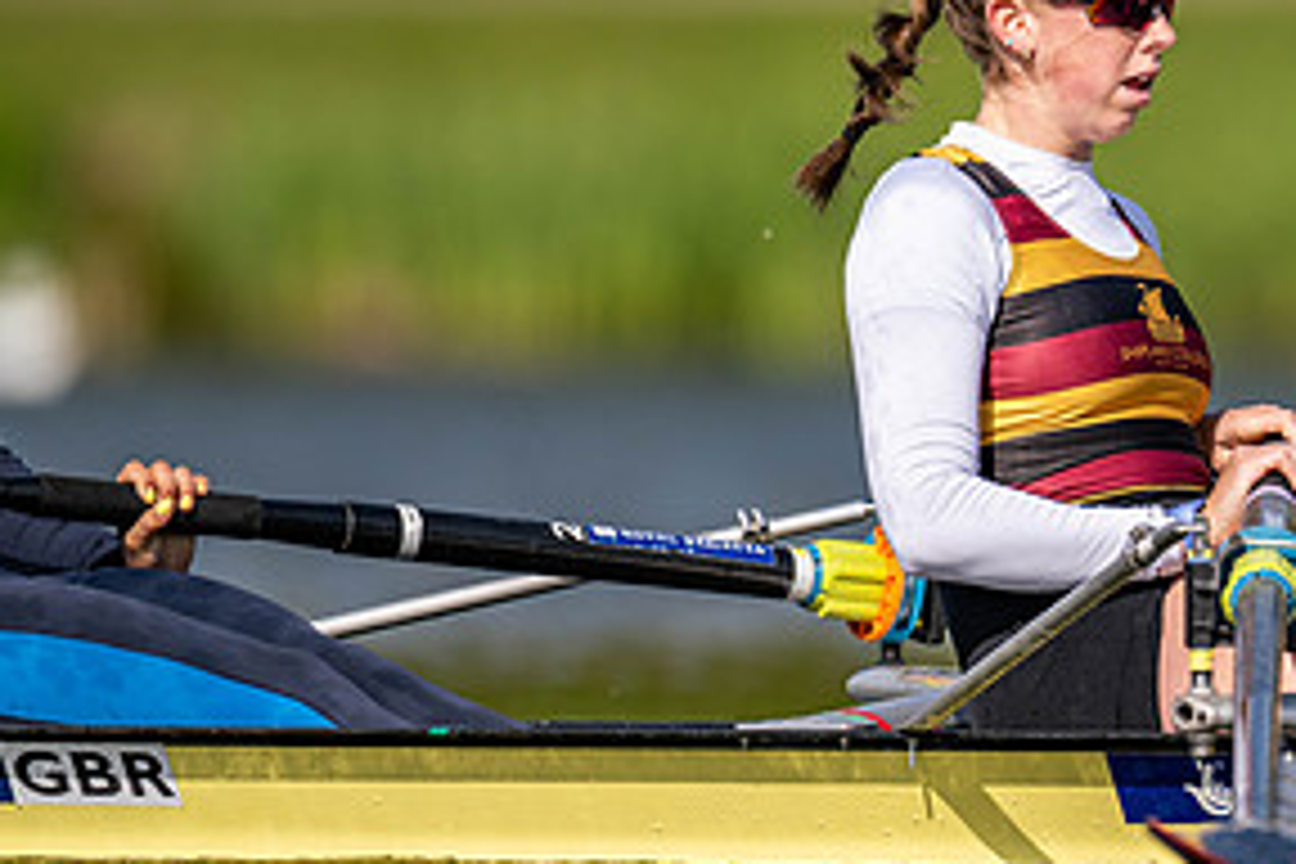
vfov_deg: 1.1
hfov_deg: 1.7
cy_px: 214
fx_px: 43449
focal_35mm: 1207
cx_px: 1296
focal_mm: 600
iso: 200
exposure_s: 1/2500
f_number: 4
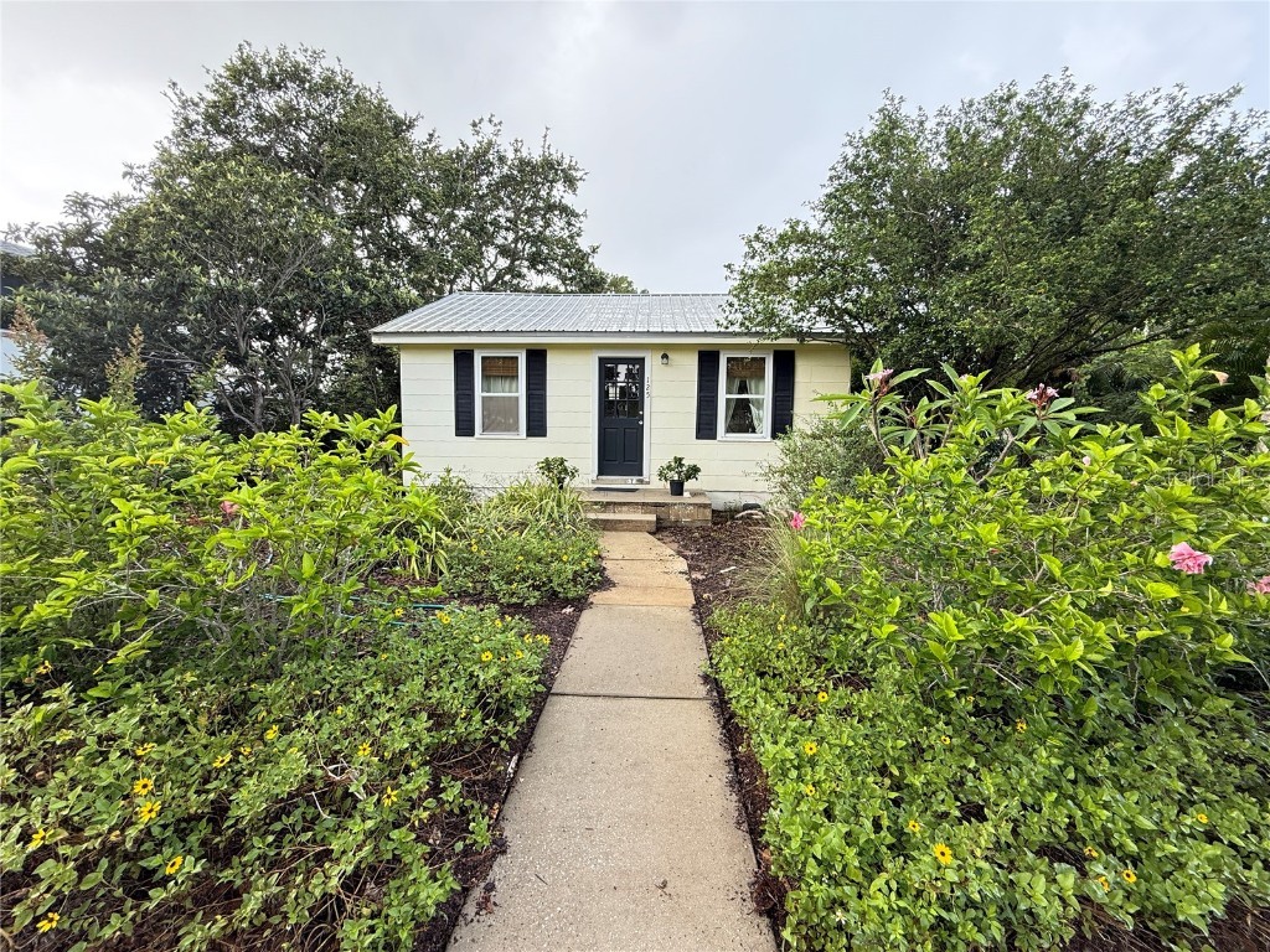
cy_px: 476
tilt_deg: -4.5
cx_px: 635
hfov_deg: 102.1
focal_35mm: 14
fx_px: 514
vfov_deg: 85.7
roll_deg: -0.9
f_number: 2.2
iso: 64
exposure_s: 1/110
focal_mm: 2.22
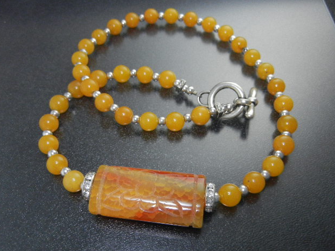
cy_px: 128
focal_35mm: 35
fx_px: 339
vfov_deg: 40.7
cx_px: 165
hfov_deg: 52.6
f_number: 7.2
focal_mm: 6.2
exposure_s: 1/30
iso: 742
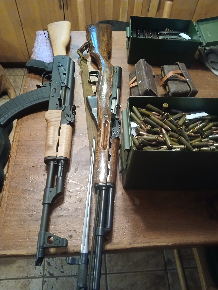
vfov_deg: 67.3
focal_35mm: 26
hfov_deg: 53.1
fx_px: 218
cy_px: 145
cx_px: 109
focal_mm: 3.98
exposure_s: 1/20
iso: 800
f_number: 1.8
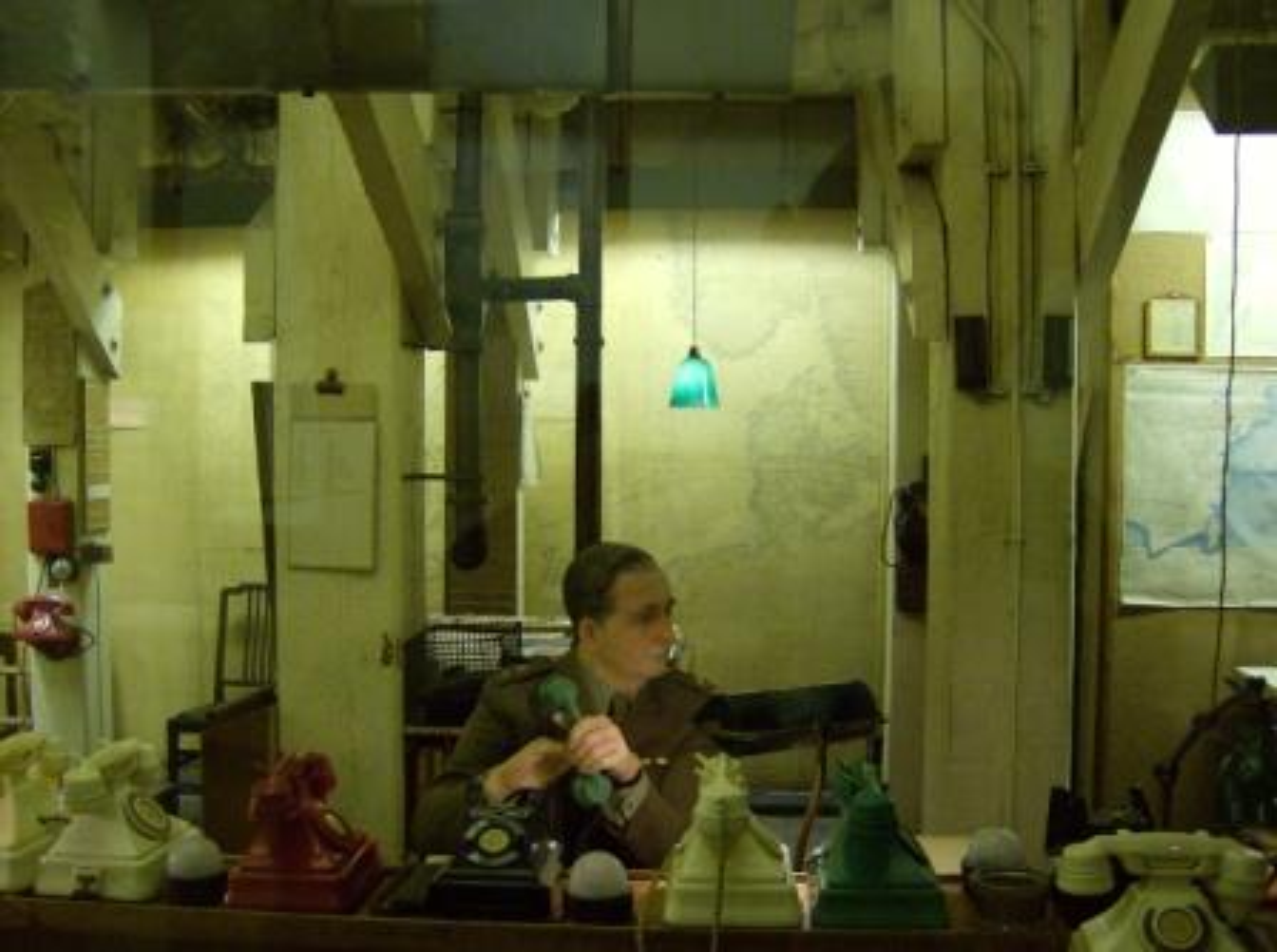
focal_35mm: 36
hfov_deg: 51.5
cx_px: 638
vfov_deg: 39.5
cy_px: 476
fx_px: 1325
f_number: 2.8
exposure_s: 1/15.6
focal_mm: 6
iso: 200
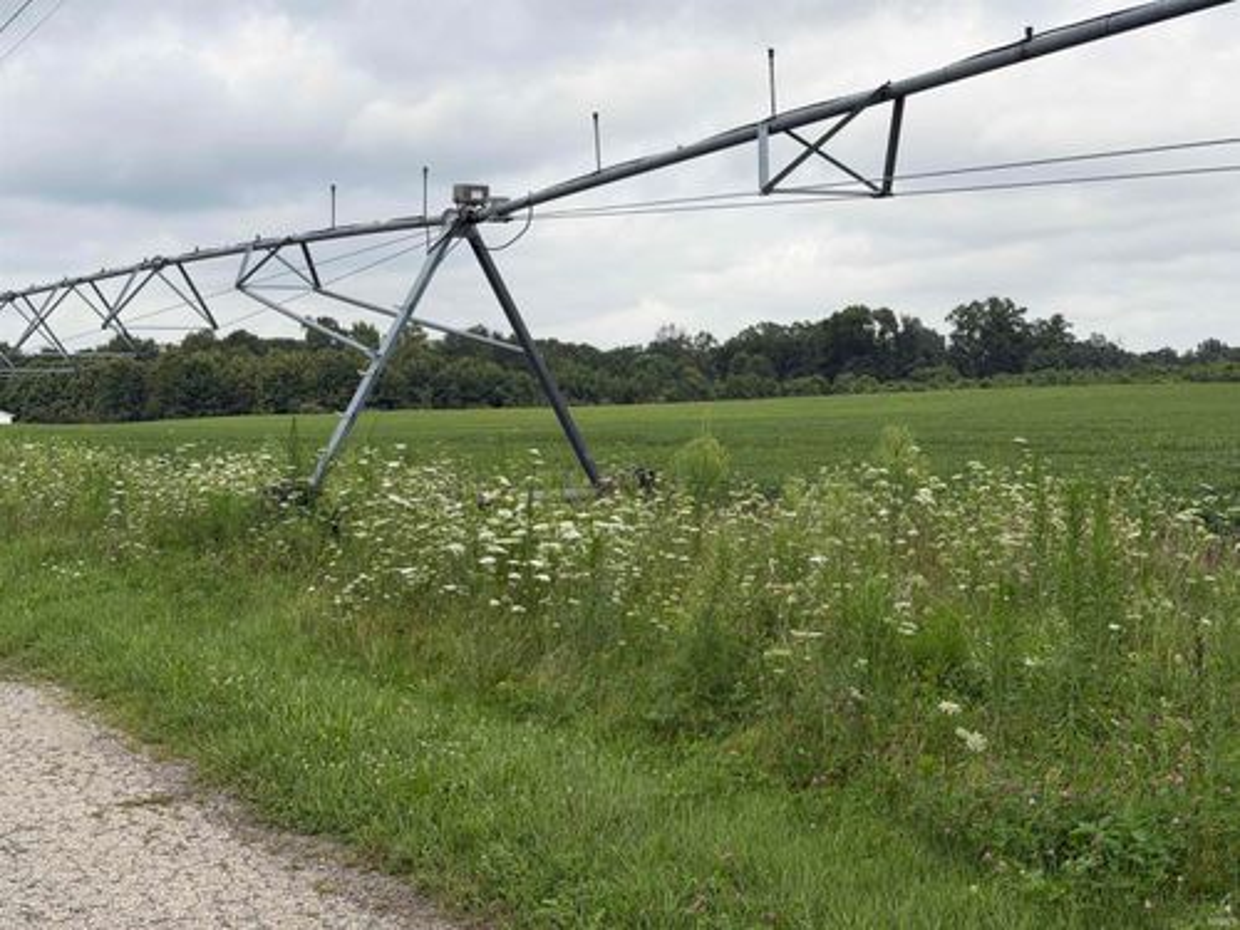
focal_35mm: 48
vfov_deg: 30.3
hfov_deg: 39.7
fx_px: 1719
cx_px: 620
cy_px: 465
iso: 64
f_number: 1.78
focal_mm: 6.76
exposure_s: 1/4098
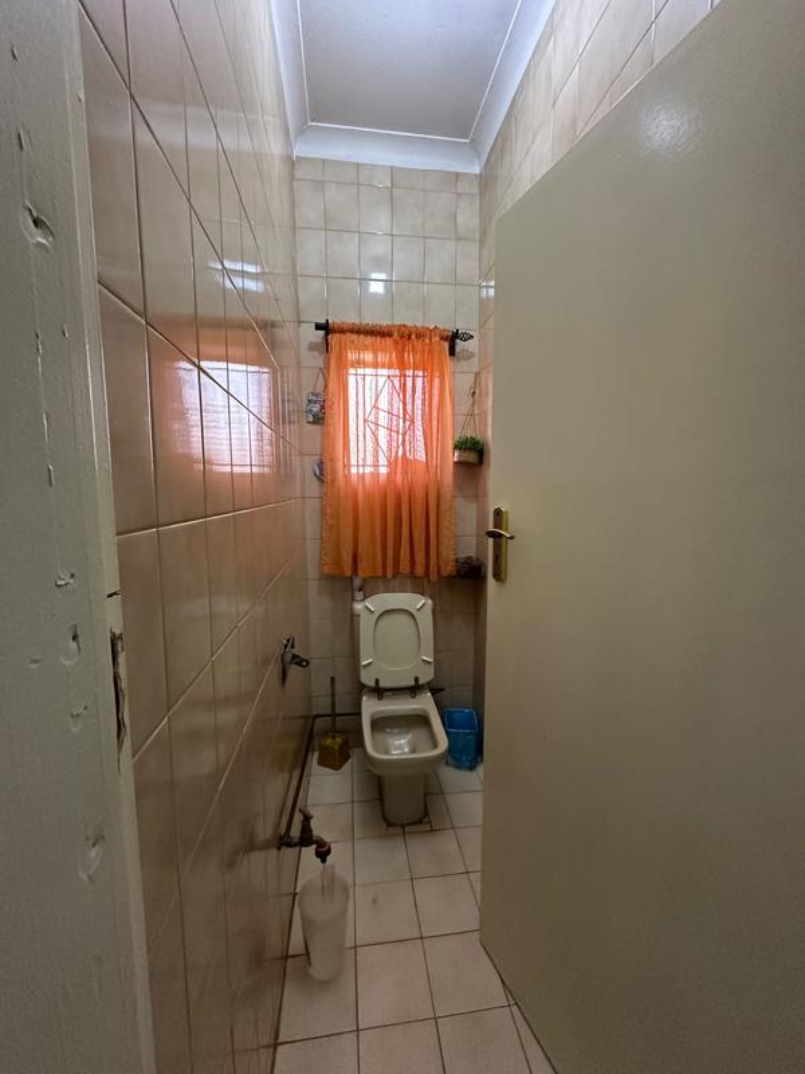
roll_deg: -0.1
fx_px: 434
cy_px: 537
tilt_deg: -5.4
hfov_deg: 85.7
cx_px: 402
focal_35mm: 14
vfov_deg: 102.1
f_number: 2.2
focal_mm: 2.22
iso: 320
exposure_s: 1/50
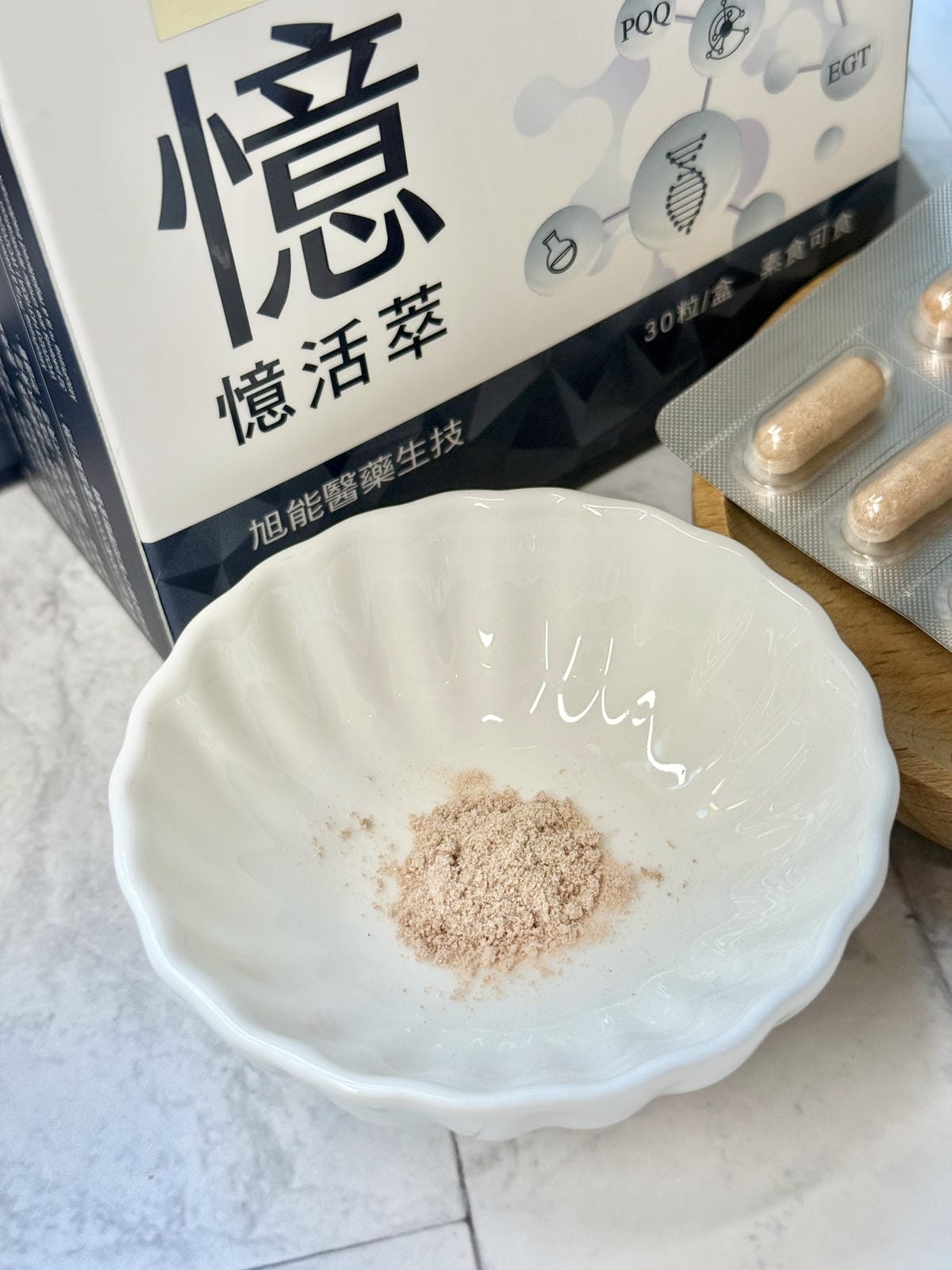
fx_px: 1760
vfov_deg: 39.7
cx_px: 476
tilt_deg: -45.7
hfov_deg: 30.3
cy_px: 635
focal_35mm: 48
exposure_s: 1/541
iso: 80
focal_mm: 6.76
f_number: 1.78
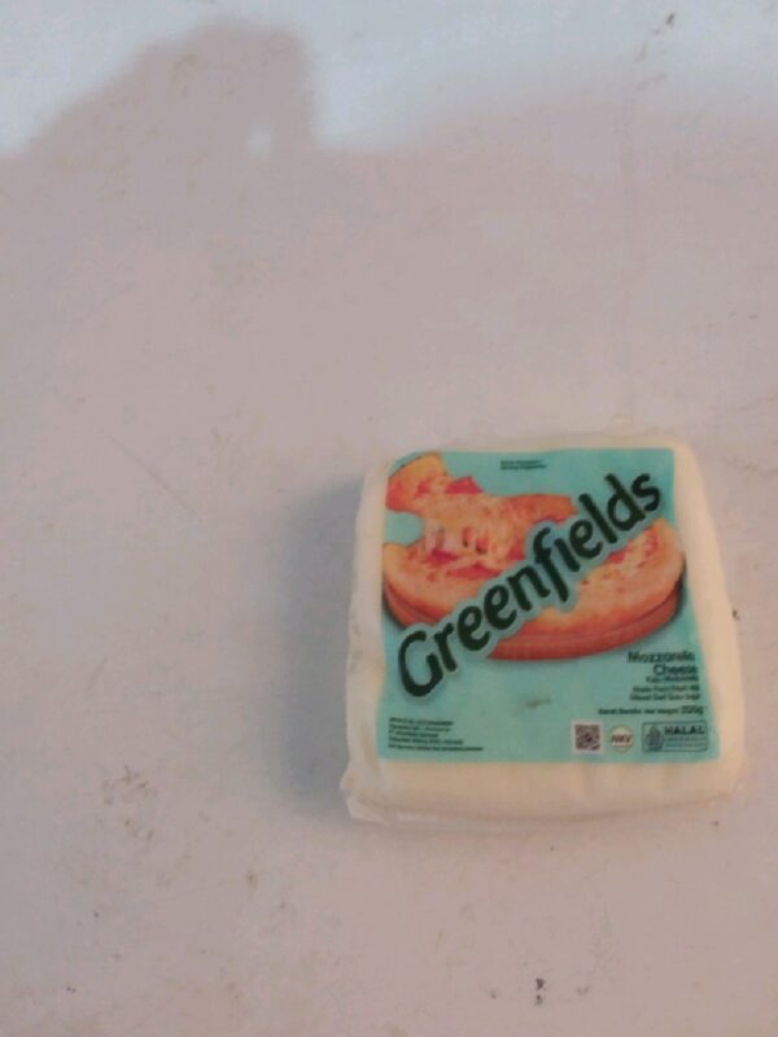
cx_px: 389
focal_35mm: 27
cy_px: 518
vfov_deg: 65.3
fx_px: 809
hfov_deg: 51.4
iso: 86
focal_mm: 2.91
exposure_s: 1/15
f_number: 1.9
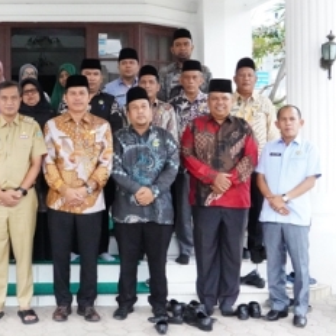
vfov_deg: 29.0
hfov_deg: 27.9
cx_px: 28
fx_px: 648
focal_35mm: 59
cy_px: 130
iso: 16000
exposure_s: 1/2000
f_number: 9
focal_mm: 24
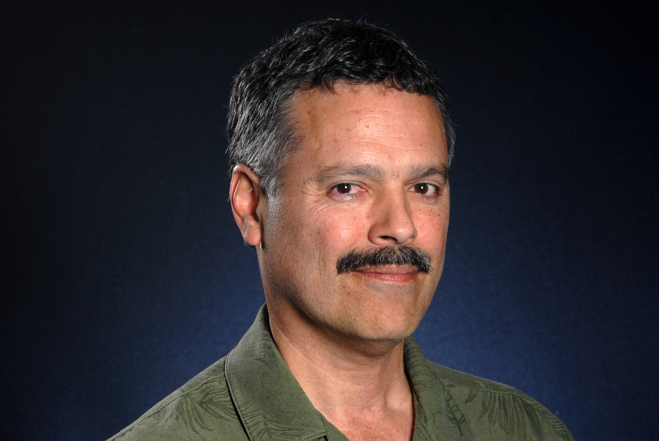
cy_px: 220
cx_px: 330
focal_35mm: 202
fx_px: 3711
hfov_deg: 10.1
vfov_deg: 6.8
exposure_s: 1/125
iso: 160
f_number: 16
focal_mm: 135
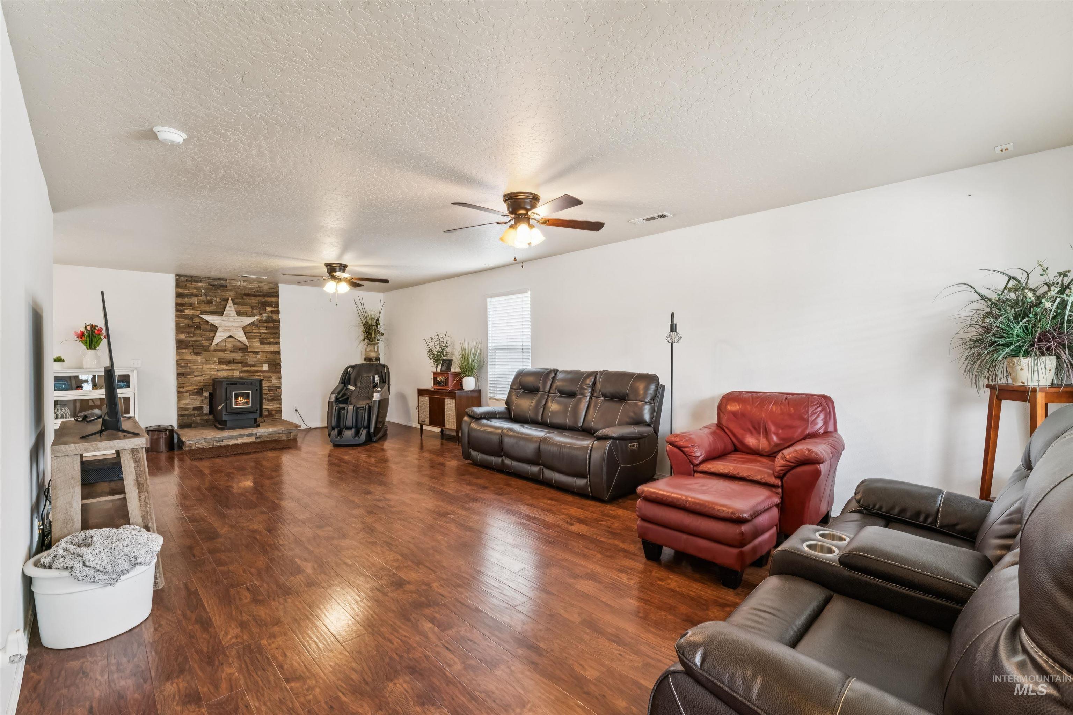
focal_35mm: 16
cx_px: 536
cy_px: 358
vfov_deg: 73.4
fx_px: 480
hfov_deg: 96.4
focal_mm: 16.1
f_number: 13
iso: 400
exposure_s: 1/4
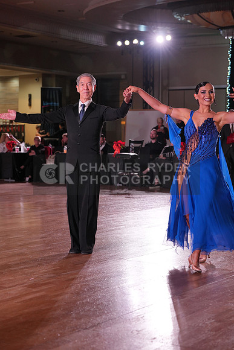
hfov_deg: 18.2
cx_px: 117
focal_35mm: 75
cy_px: 175
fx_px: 731
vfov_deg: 27.0
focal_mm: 75
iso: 1000
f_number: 4
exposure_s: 1/400
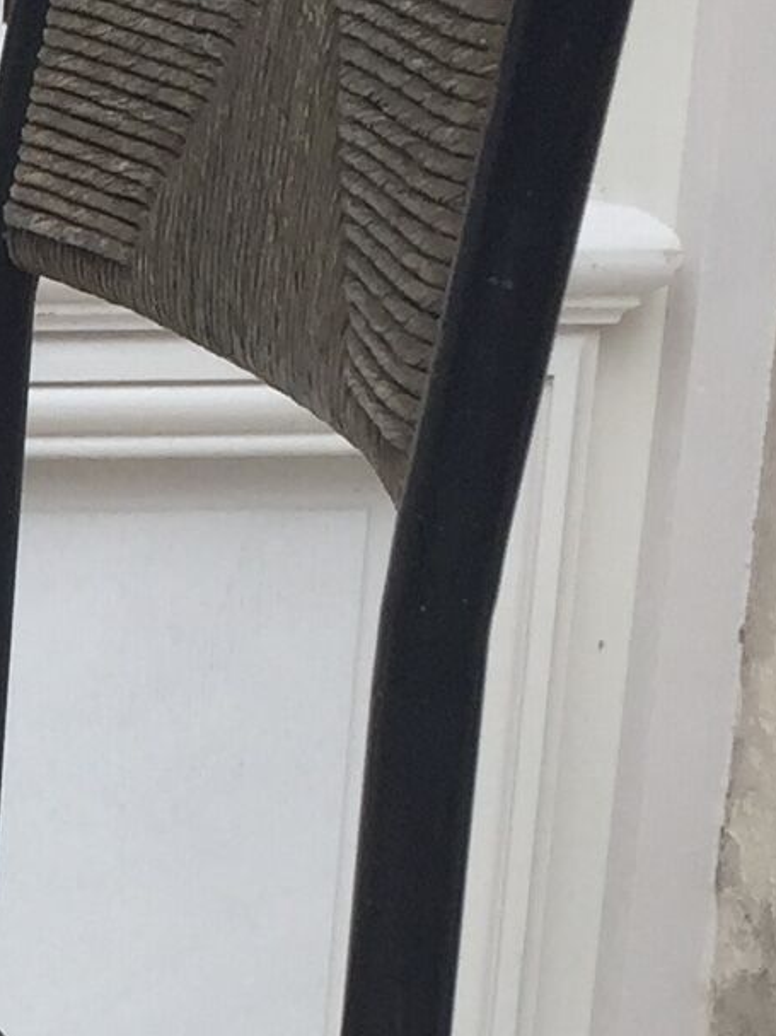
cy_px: 1500
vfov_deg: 12.1
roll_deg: -0.6
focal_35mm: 156
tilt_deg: -18.8
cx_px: -756
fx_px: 4664
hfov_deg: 9.0
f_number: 2.2
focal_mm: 4.15
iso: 32
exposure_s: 1/399
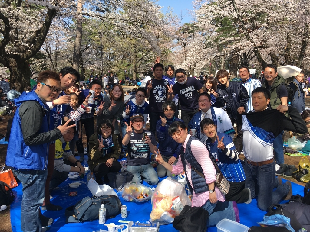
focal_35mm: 29
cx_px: 155
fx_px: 260
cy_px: 116
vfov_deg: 48.2
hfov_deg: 61.7
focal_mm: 4.15
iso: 25
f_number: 2.2
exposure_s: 1/680
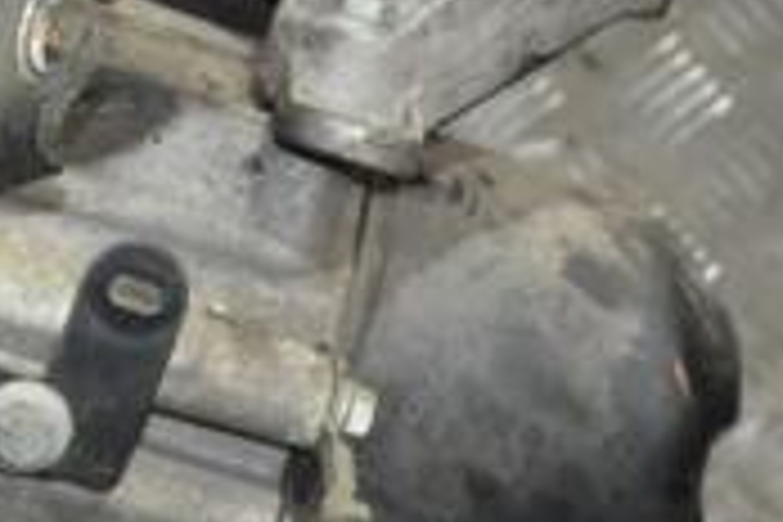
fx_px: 4284
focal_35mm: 197
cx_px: -171
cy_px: 36
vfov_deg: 7.0
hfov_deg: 10.3
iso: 3200
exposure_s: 1/60
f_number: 5
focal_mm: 38
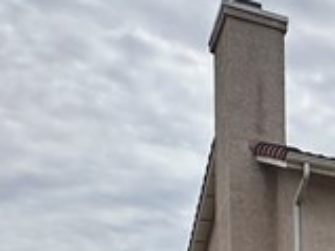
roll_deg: -0.8
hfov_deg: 15.8
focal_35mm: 90
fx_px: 870
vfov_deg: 13.9
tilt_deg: -0.4
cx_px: 718
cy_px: 496
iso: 50
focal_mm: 2.22
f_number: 2.2
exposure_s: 1/3040
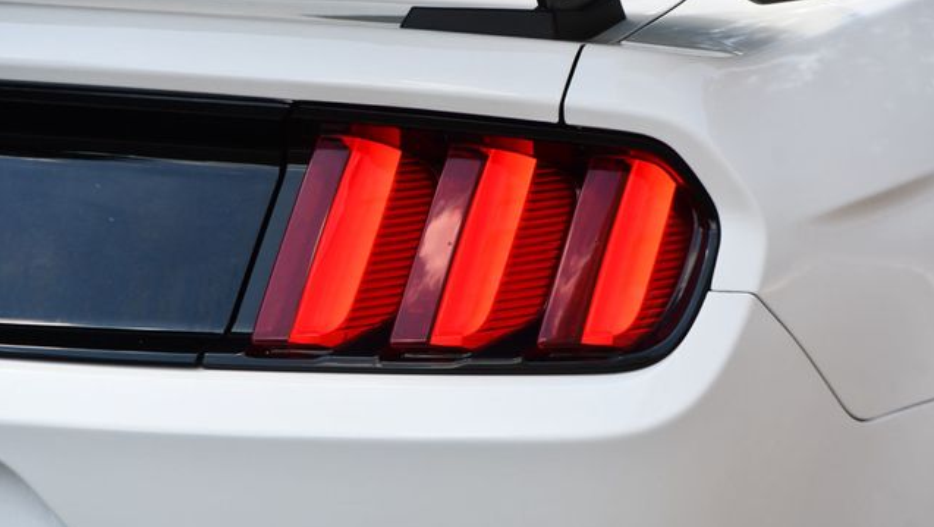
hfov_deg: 17.4
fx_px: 3048
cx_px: 466
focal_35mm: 123
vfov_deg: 9.9
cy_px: 236
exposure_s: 1/250
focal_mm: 78
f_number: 5.6
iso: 250
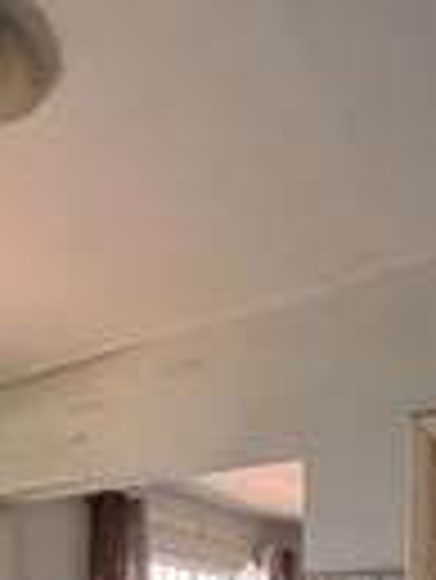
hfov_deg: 34.3
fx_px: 704
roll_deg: -0.3
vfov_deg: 37.0
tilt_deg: +1.2
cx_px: 252
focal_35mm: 42
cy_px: 652
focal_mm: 2.22
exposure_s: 1/99
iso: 125
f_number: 2.2
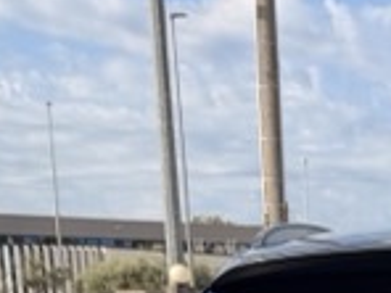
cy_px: 612
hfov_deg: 17.4
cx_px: 542
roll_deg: -0.3
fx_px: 1175
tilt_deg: -14.6
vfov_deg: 12.3
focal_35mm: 104
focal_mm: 6.76
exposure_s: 1/3759
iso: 80
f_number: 1.78
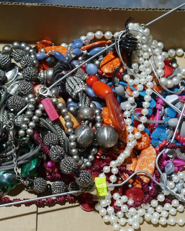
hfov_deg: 25.7
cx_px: 76
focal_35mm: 59
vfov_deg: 32.0
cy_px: 117
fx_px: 404
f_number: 4.6
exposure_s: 1/60
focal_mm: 21
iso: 400
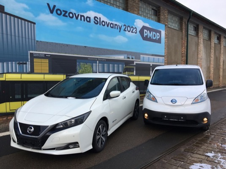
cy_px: 84
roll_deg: -0.1
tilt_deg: -3.6
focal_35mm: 29
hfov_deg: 61.7
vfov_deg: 48.2
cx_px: 113
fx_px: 189
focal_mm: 4.15
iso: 25
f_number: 2.2
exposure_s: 1/379
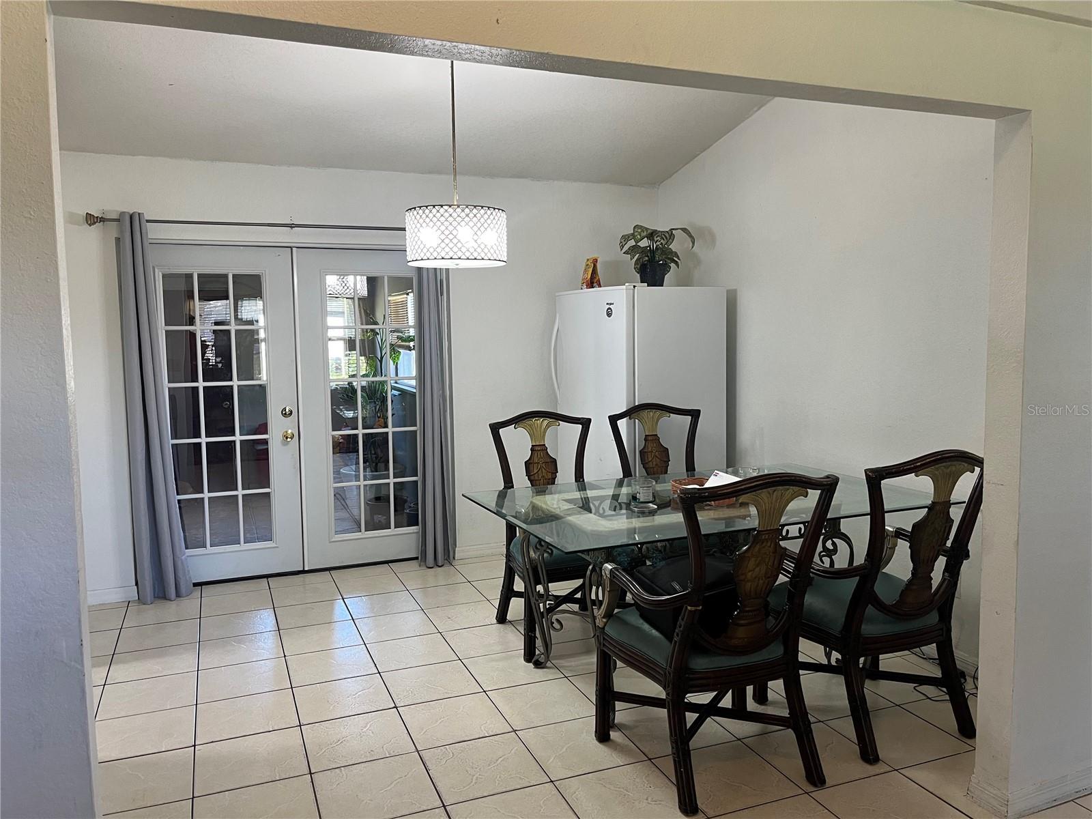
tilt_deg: -4.2
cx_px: 546
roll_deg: +1.0
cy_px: 410
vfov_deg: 53.1
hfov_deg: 67.3
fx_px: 820
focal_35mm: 26
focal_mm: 5.1
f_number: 1.6
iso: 100
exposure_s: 1/60
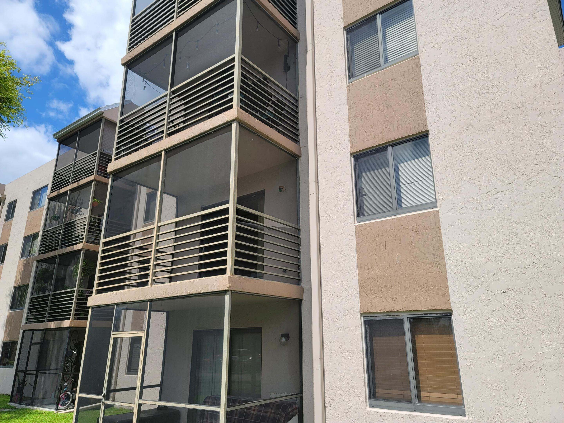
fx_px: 407
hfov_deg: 69.4
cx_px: 282
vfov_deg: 54.9
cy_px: 212
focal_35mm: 25
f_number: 1.8
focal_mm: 7
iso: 20
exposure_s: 1/1041
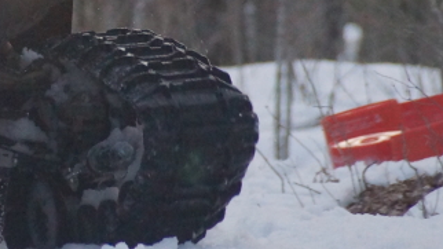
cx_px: -147
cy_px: -95
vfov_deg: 1.0
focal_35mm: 1218
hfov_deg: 1.8
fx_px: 14305
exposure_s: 1/320
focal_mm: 250
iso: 1600
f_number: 6.3
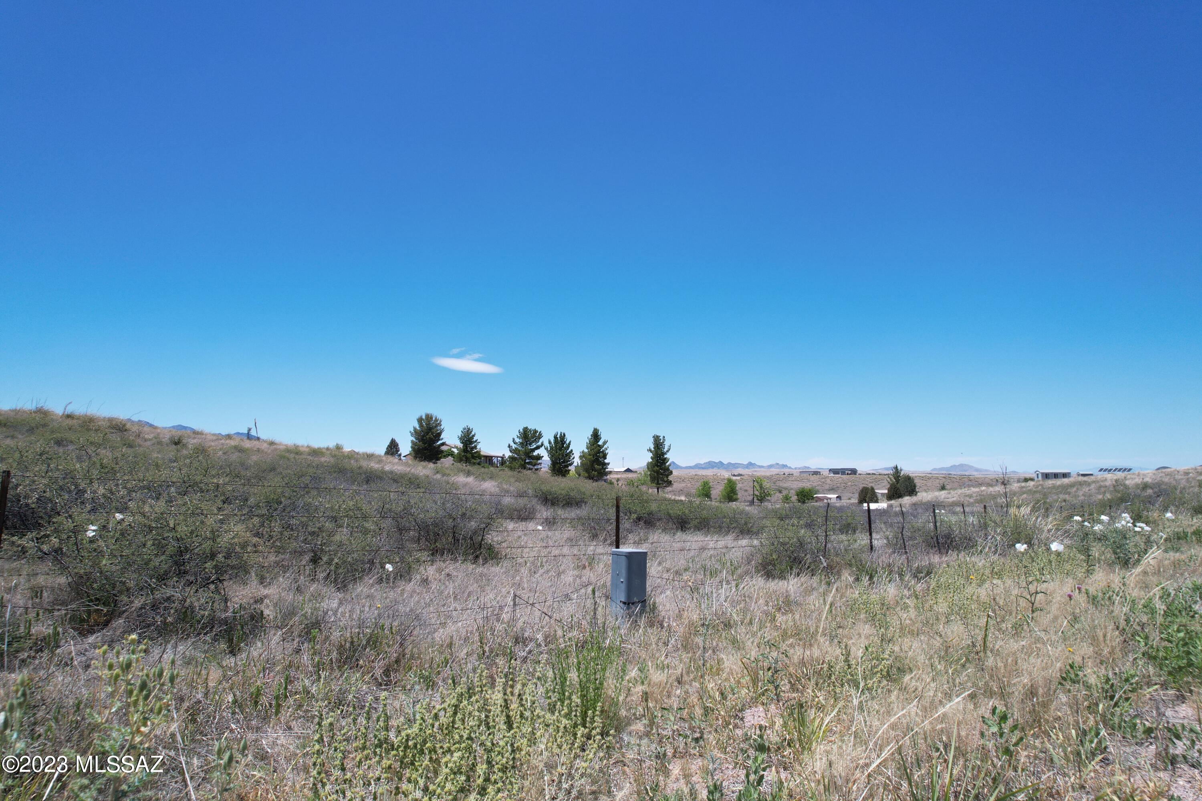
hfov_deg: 78.6
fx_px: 734
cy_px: 400
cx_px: 601
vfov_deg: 57.2
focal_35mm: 22
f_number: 2.8
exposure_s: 1/1600
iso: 100
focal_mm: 8.38
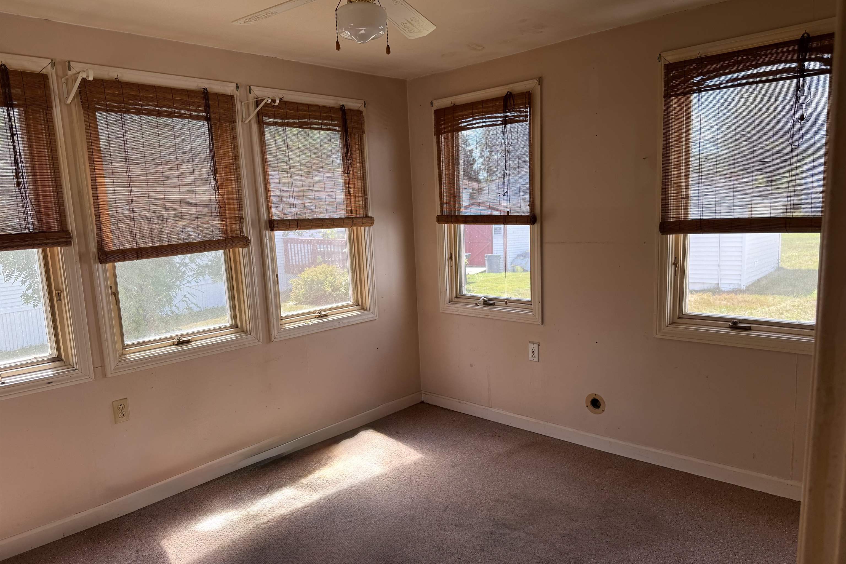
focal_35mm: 25
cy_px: 300
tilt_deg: -8.0
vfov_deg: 51.3
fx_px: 587
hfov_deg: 71.5
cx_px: 423
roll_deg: +3.0
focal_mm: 6.76
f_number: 1.78
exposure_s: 1/247
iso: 100
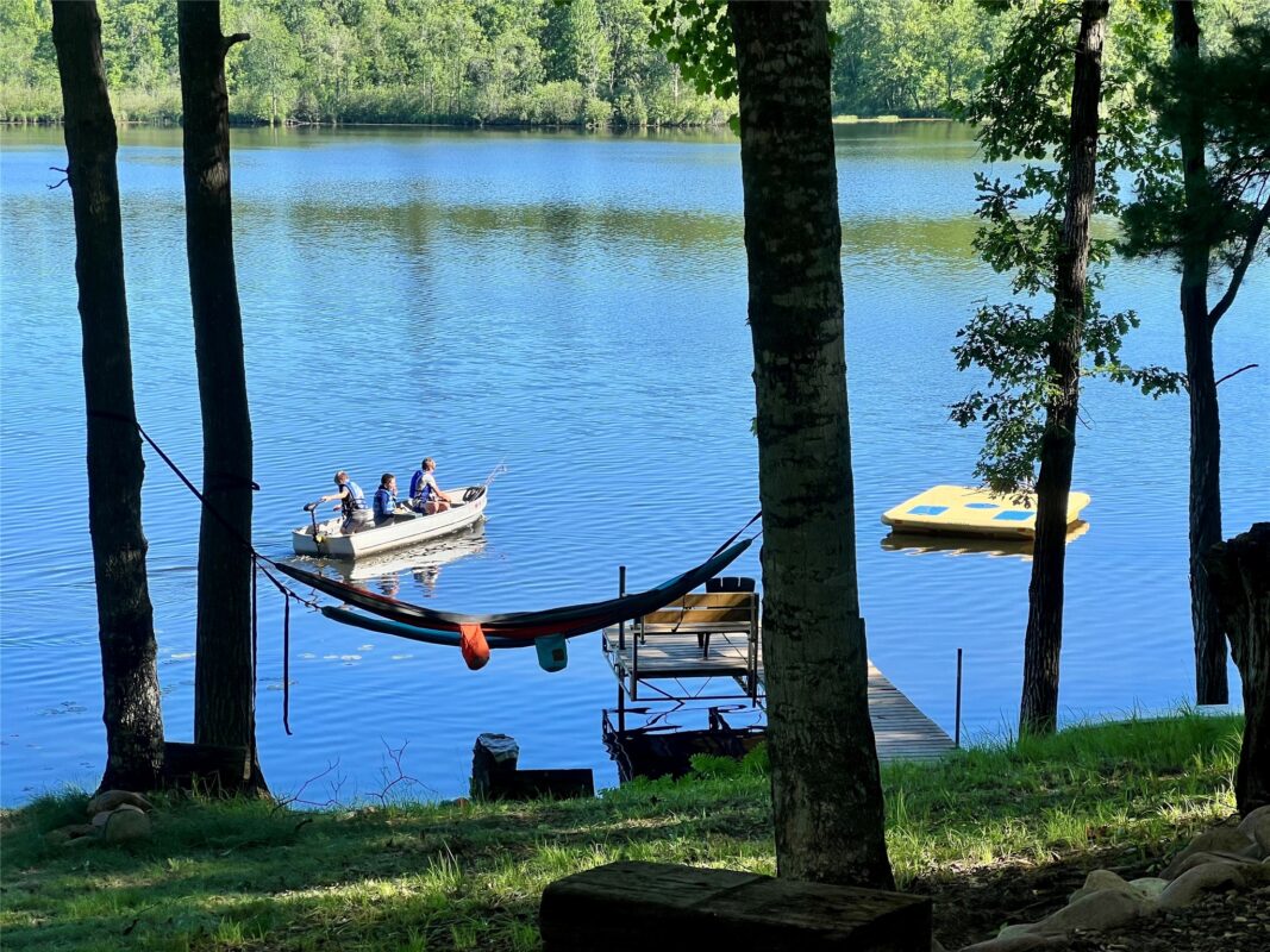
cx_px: 635
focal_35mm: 77
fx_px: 2825
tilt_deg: -7.7
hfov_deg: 25.3
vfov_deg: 19.1
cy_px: 476
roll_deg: +1.2
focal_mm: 9
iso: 32
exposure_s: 1/256
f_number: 2.8
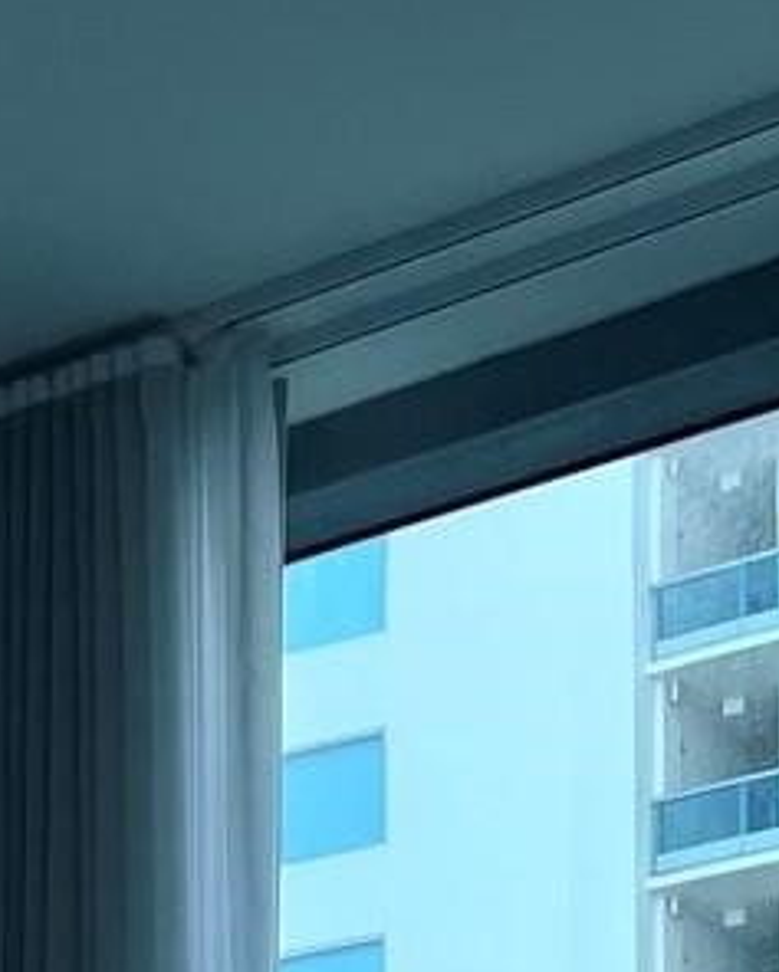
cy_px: 1905
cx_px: -421
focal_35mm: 137
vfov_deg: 12.5
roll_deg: -0.4
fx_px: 3946
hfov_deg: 10.8
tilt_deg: +2.5
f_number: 1.5
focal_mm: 5.7
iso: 50
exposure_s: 1/3356
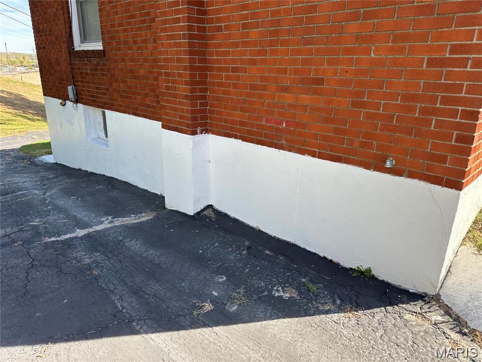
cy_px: 181
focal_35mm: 24
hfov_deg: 71.6
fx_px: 334
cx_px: 241
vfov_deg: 56.8
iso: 80
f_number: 1.78
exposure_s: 1/734
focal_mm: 6.86
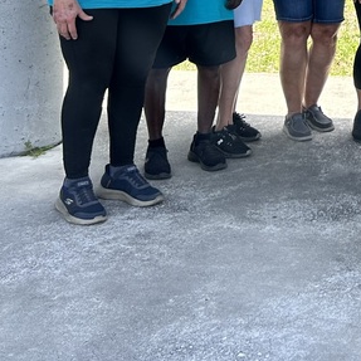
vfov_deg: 19.4
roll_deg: -0.4
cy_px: -121
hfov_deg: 18.9
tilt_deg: -0.5
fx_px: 967
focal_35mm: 82
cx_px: 519
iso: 50
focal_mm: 5.7
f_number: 1.5
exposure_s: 1/965
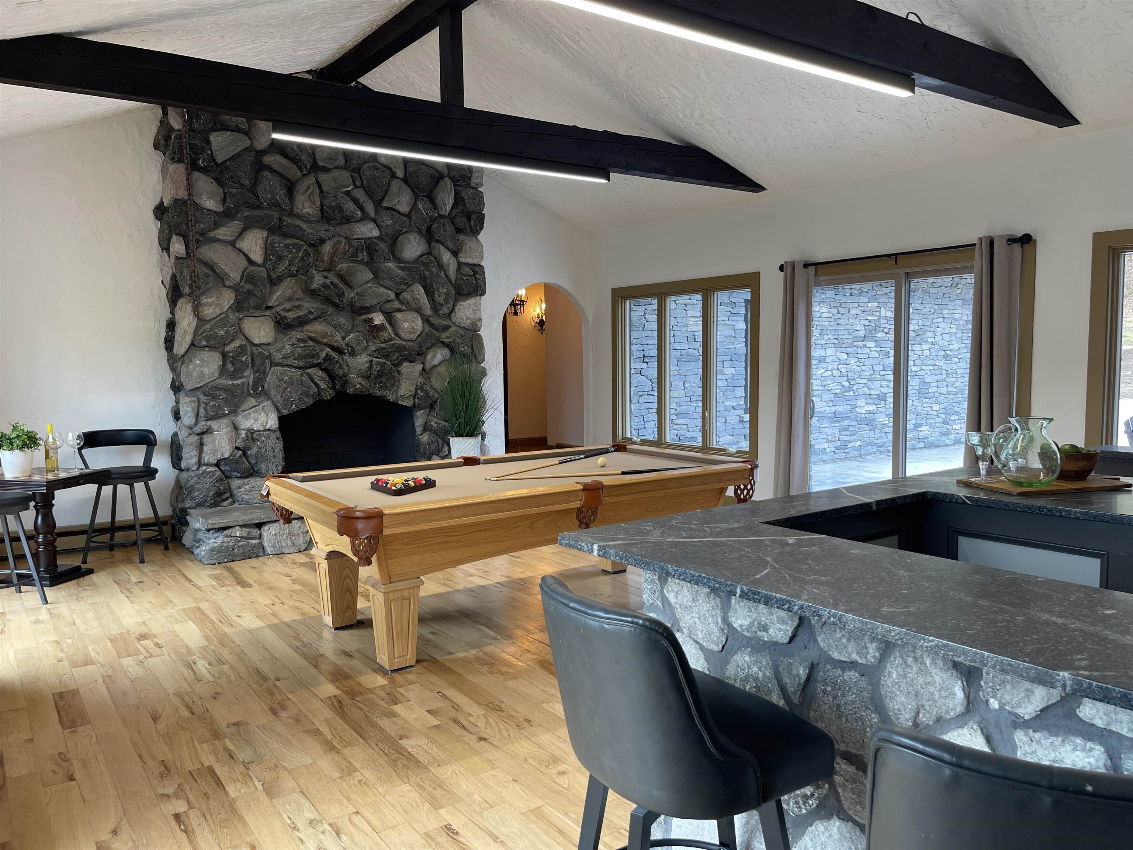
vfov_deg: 54.9
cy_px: 425
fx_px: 818
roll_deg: +0.5
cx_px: 566
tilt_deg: -4.4
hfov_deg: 69.4
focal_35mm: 25
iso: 64
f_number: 1.6
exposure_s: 1/120
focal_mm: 5.1
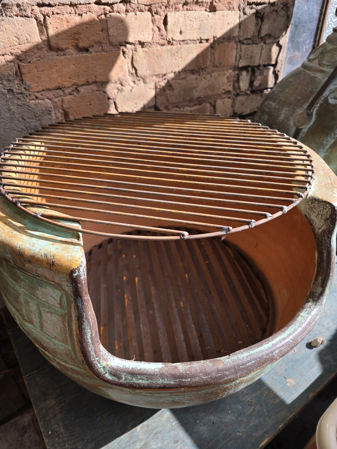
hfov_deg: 58.9
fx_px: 299
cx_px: 168
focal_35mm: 23
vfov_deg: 73.9
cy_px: 224
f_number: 1.7
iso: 12
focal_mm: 6.3
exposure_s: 1/247
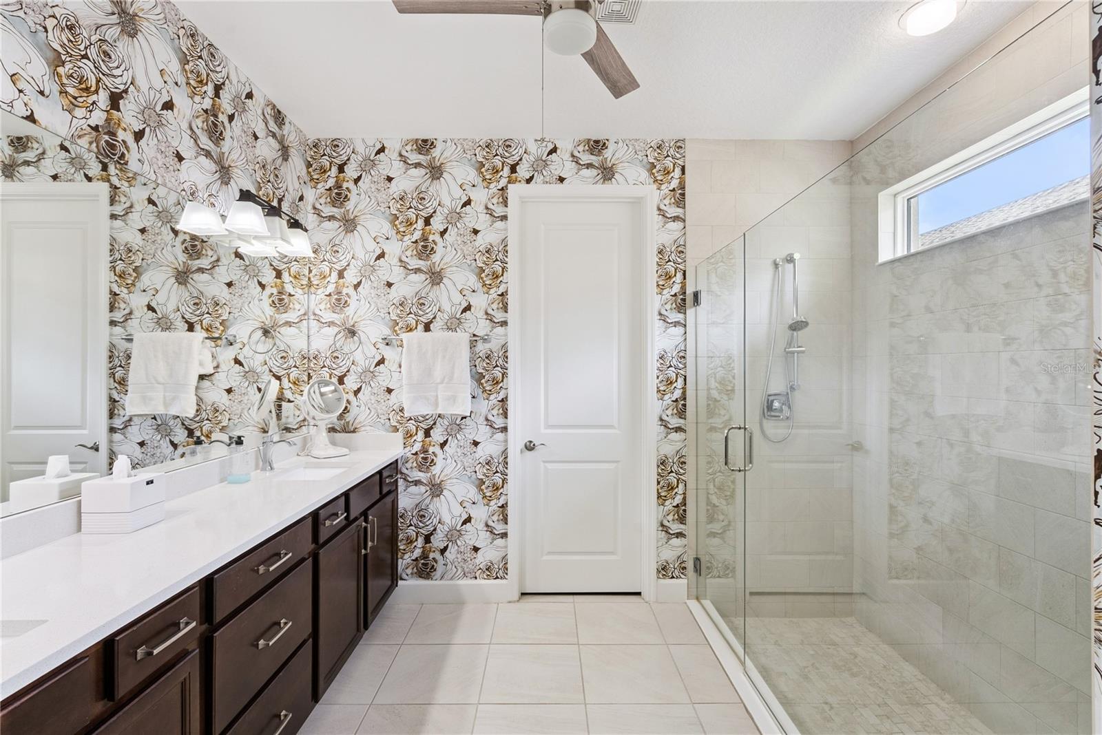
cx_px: 551
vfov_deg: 73.8
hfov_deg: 96.7
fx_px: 490
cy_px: 368
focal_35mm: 16
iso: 800
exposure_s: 1/50
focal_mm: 16
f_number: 9
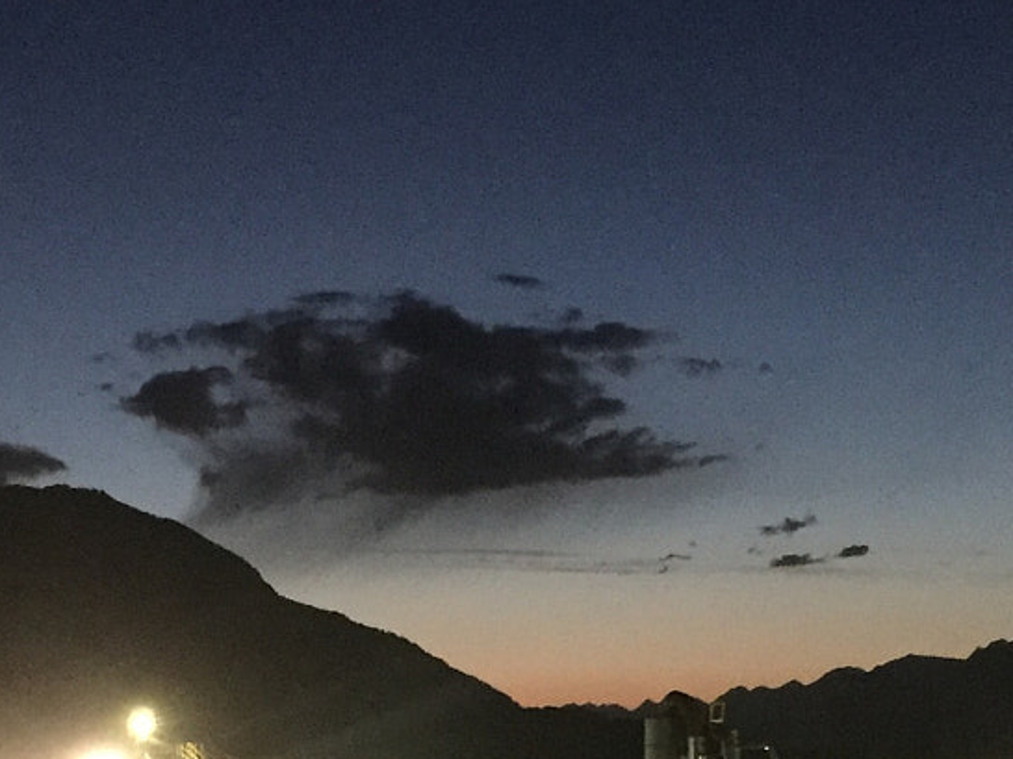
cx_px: 449
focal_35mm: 85
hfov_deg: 23.0
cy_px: 917
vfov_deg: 16.6
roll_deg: +0.3
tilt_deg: -4.1
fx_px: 2486
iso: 640
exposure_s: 1/15
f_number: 2.2
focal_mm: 4.15
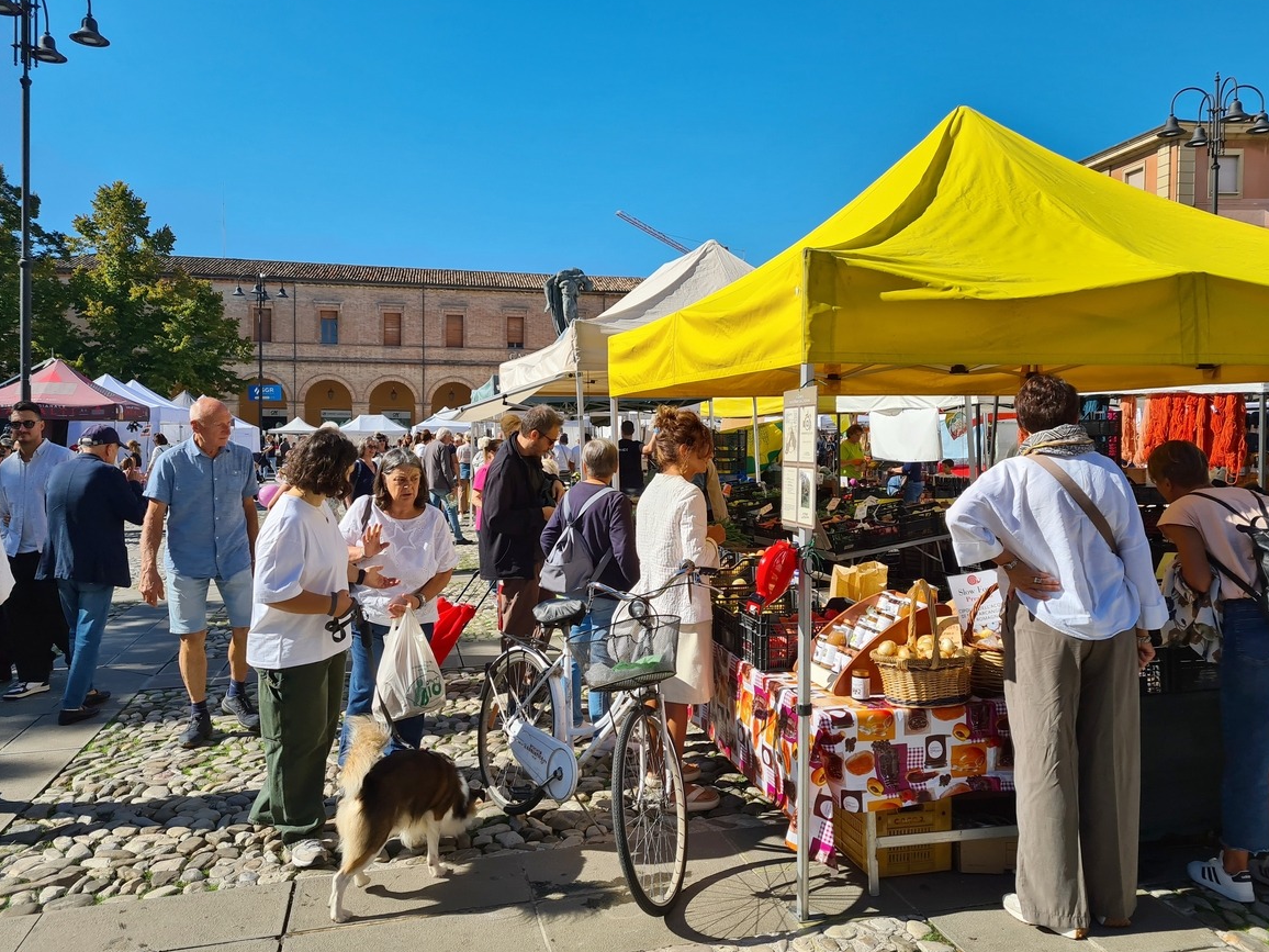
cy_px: 460
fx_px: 990
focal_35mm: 27
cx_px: 656
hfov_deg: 65.3
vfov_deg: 51.3
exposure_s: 1/3152
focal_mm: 5.4
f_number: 1.8
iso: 50
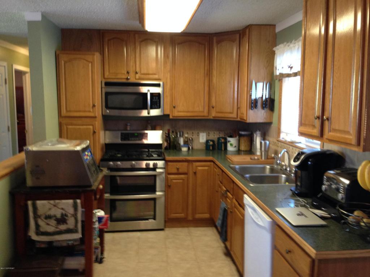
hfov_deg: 55.4
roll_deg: -0.5
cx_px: 185
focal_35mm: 33
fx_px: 353
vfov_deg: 42.9
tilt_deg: -7.3
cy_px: 138
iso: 160
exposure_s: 1/20
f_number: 2.4
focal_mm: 4.12
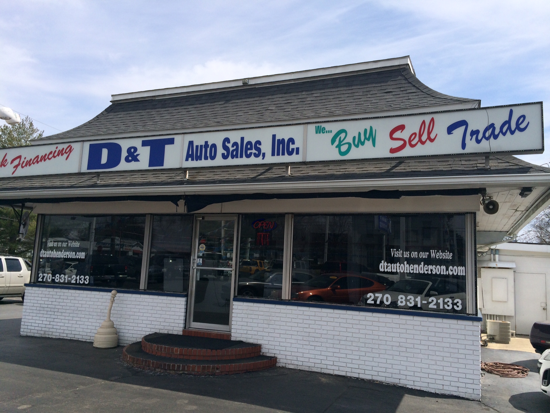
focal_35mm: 30
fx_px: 477
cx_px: 275
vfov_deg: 46.8
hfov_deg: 60.0
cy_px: 206
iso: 40
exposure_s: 1/2564
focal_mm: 4.12
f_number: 2.2
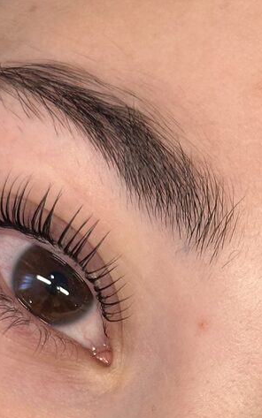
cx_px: 189
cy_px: 550
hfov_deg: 7.6
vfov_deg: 11.8
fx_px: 1963
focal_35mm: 172
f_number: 1.78
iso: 80
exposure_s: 1/60
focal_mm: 6.86
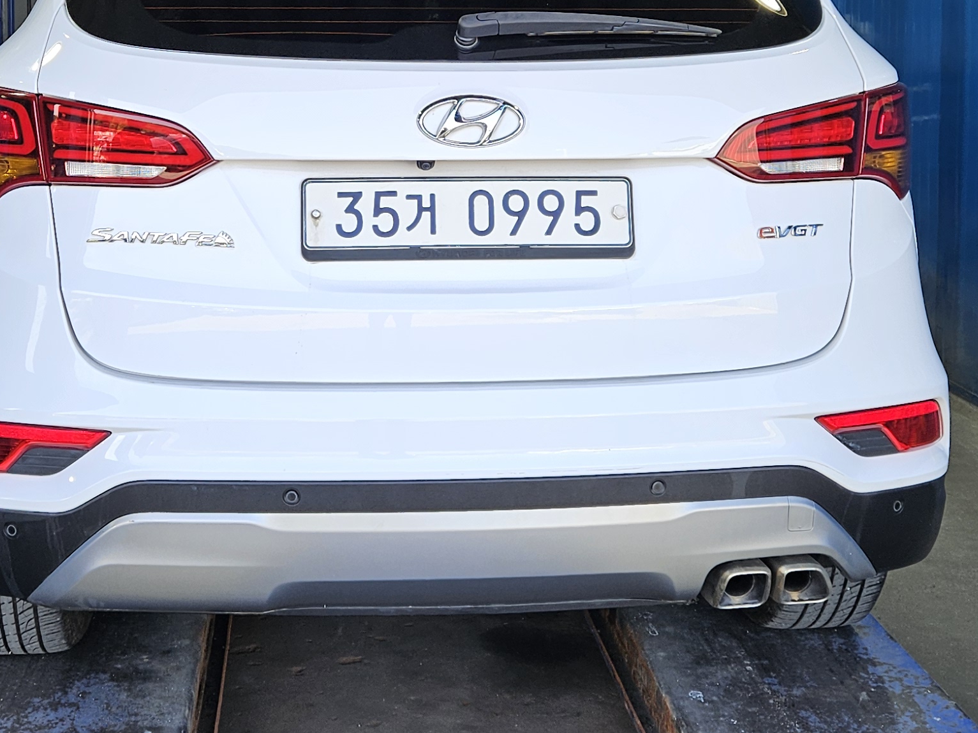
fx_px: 1695
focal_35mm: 60
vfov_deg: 24.1
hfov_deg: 32.2
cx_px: 485
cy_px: 175
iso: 25
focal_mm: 5.4
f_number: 1.8
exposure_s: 1/159
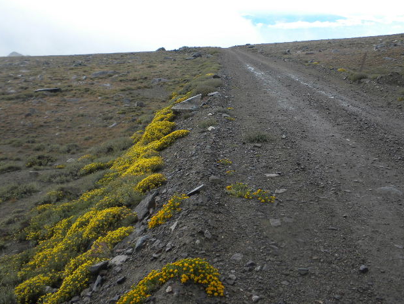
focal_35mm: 48
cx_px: 246
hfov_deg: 39.5
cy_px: 109
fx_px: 560
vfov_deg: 30.1
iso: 64
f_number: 3.5
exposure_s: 1/88.6
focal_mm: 6.6
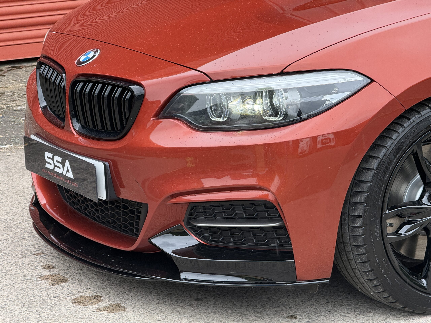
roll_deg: +3.9
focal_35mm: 120
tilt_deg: -8.9
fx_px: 1494
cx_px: 216
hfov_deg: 16.4
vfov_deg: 12.3
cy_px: 162
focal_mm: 15.66
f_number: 2.8
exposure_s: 1/220
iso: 50
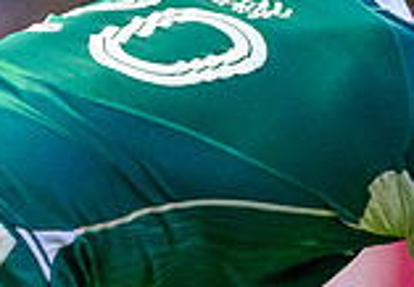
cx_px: 1290
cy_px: 568
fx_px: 42572
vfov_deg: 0.4
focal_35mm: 3655
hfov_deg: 0.6
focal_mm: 400
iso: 6400
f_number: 2.8
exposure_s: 1/1250
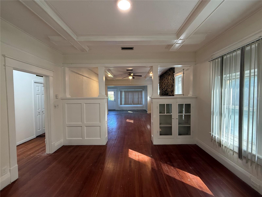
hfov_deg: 102.1
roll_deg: +0.4
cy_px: 98
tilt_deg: -1.1
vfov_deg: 85.7
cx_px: 131
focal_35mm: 14
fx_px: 106
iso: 500
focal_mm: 2.22
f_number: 2.2
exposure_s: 1/120
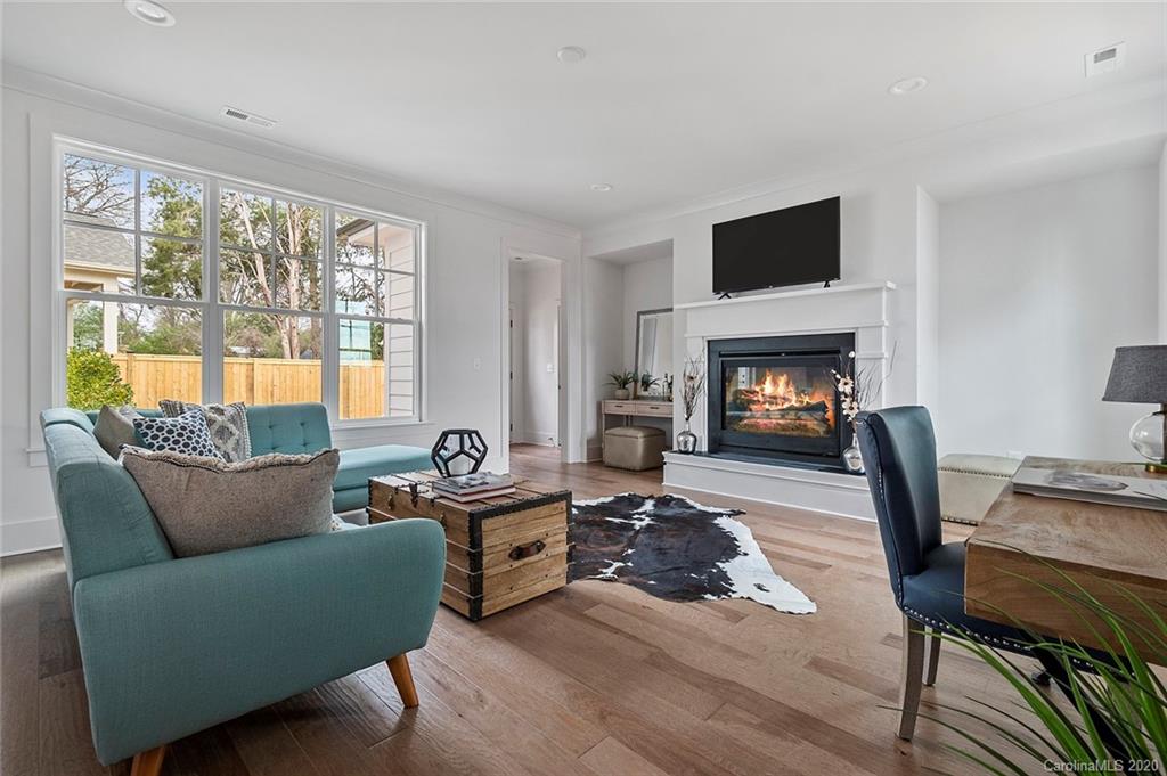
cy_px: 388
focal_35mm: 15
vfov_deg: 77.2
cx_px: 584
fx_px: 486
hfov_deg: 100.4
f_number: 8
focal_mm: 10
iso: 400
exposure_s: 1/13
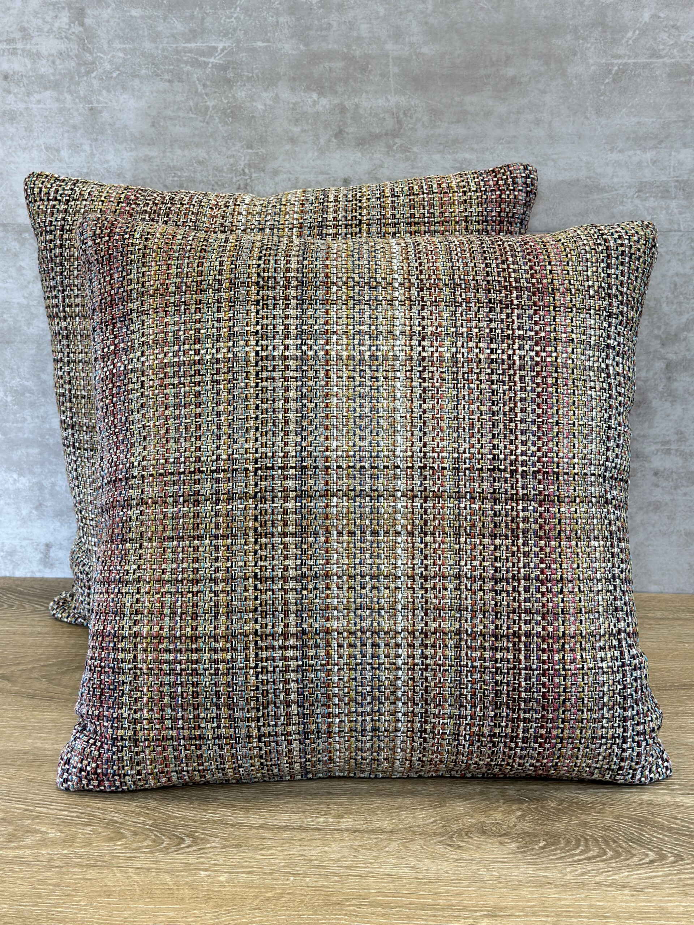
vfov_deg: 39.7
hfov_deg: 30.3
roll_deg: +0.0
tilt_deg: -18.2
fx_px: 1283
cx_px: 347
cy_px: 462
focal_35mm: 48
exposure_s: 1/170
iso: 100
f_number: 1.78
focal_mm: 6.86
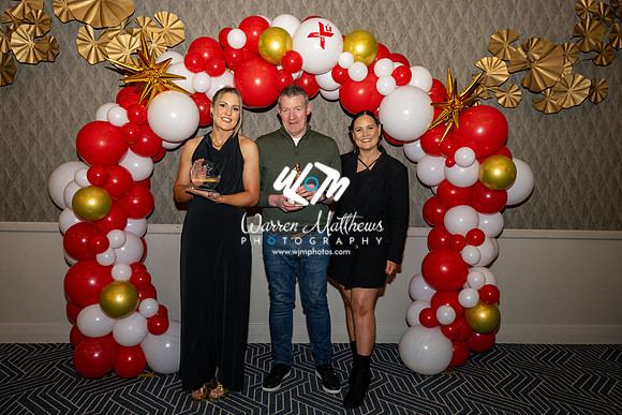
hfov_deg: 66.4
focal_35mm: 28
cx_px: 311
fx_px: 475
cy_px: 208
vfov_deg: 47.2
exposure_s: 1/125
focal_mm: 27.5
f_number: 3.5
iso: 500
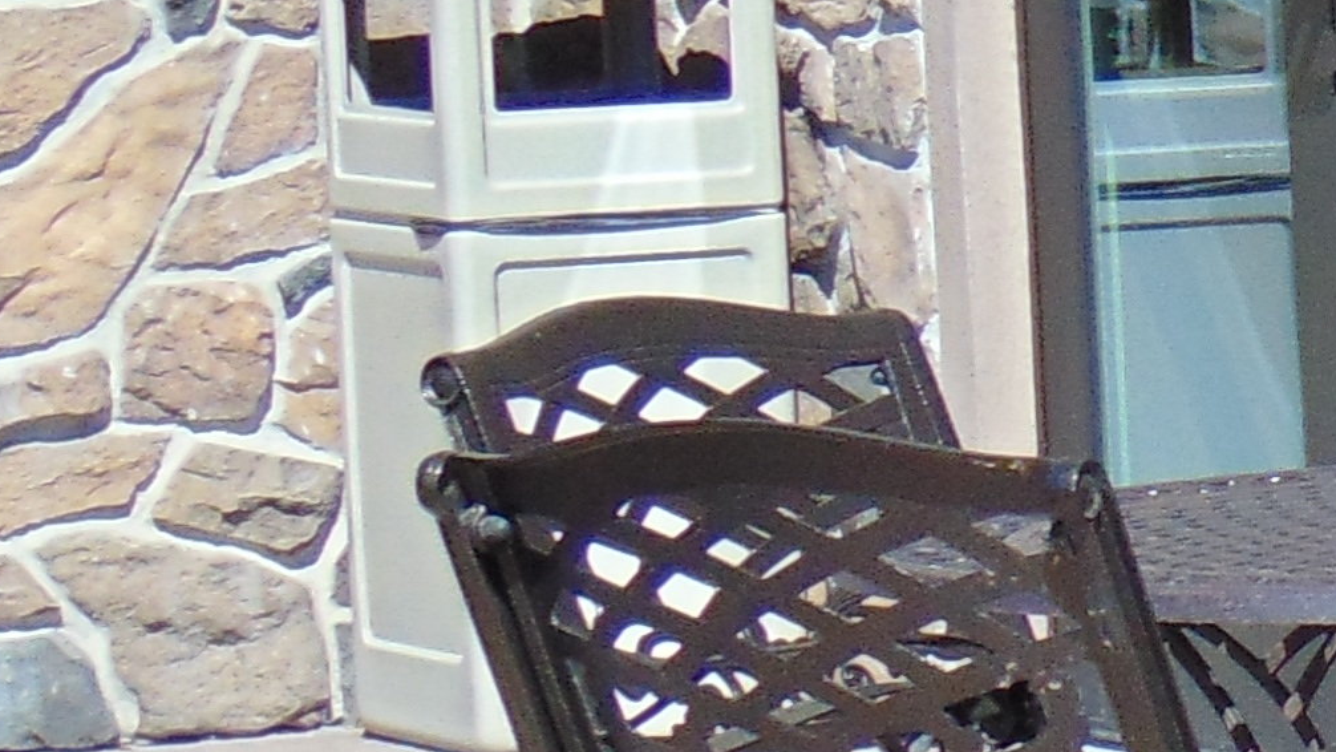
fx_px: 9884
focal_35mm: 279
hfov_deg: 7.3
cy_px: 1003
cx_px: 3000
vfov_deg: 4.3
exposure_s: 1/640
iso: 80
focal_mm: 9
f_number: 3.5
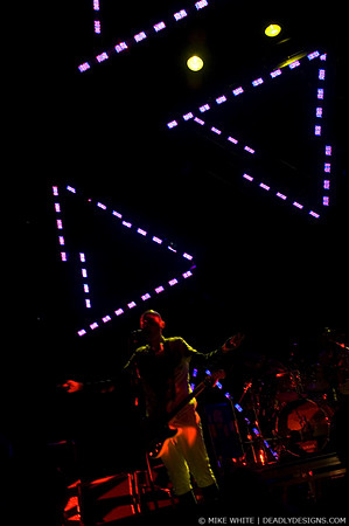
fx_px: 765
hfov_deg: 25.7
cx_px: 174
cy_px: 263
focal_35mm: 52
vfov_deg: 37.9
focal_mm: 35
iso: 800
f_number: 3.5
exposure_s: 1/60
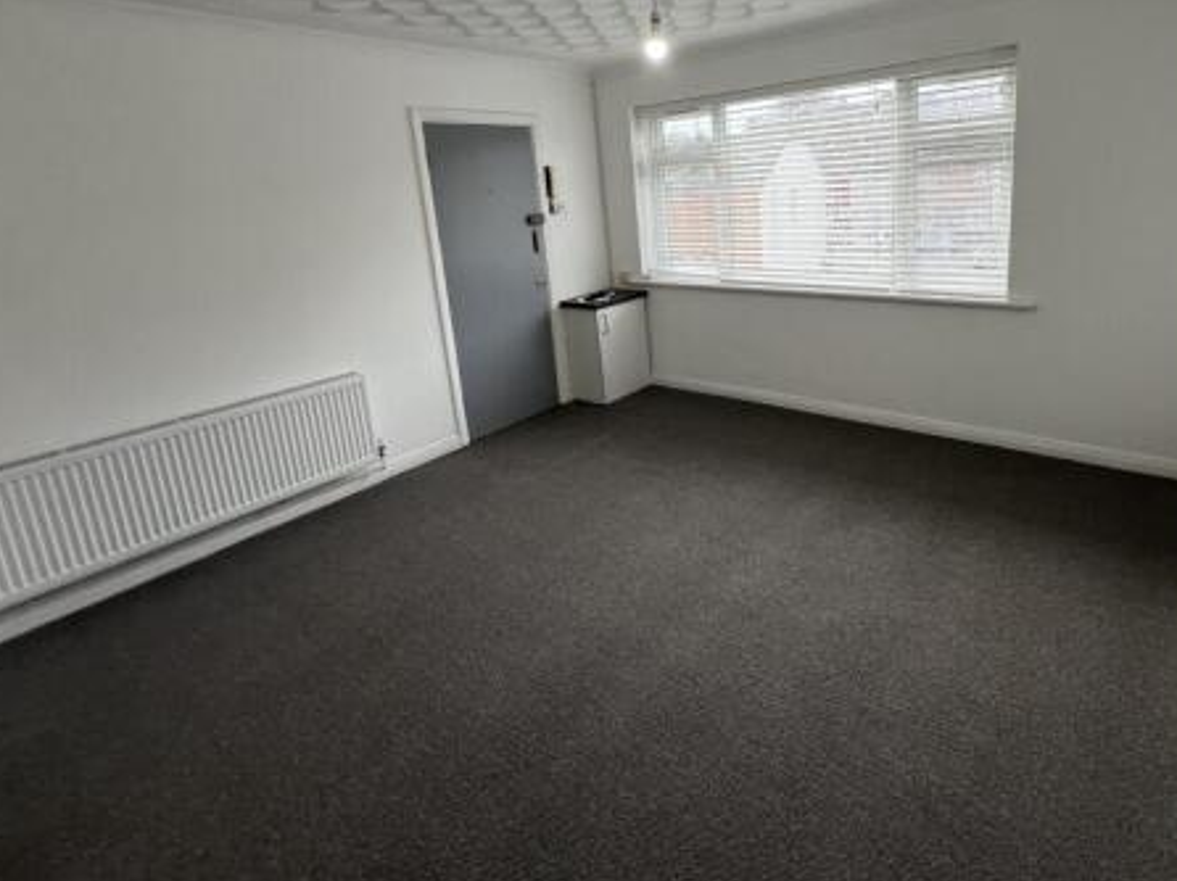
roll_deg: +2.6
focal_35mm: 17
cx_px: 709
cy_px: 318
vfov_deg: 73.1
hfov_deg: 89.8
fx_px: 578
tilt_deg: -12.2
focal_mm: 1.57
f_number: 1.8
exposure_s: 1/100
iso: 80
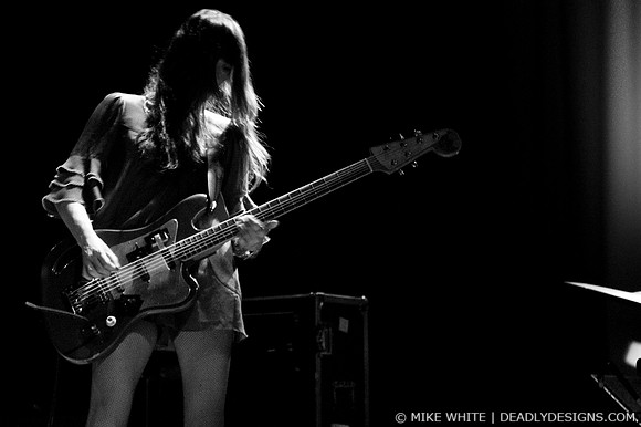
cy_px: 214
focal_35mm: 87
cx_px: 320
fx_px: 1548
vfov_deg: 15.7
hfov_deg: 23.4
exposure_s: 1/30
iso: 800
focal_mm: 58
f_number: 2.8
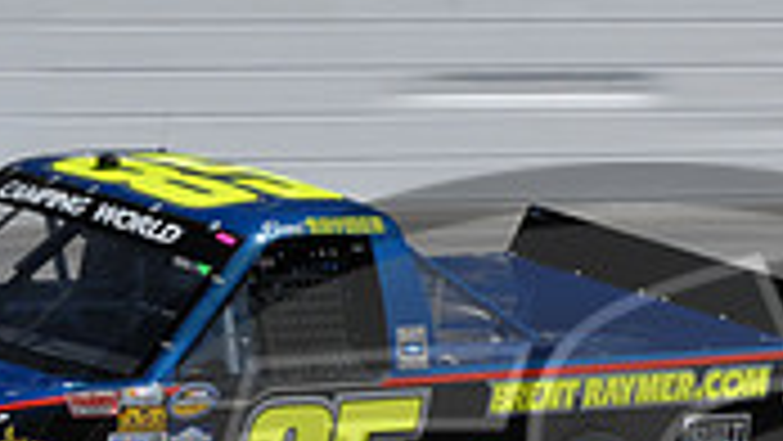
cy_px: 297
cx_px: 45
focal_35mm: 586
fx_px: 12170
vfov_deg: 2.1
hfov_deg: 3.7
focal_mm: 112
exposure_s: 1/320
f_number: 18
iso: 320
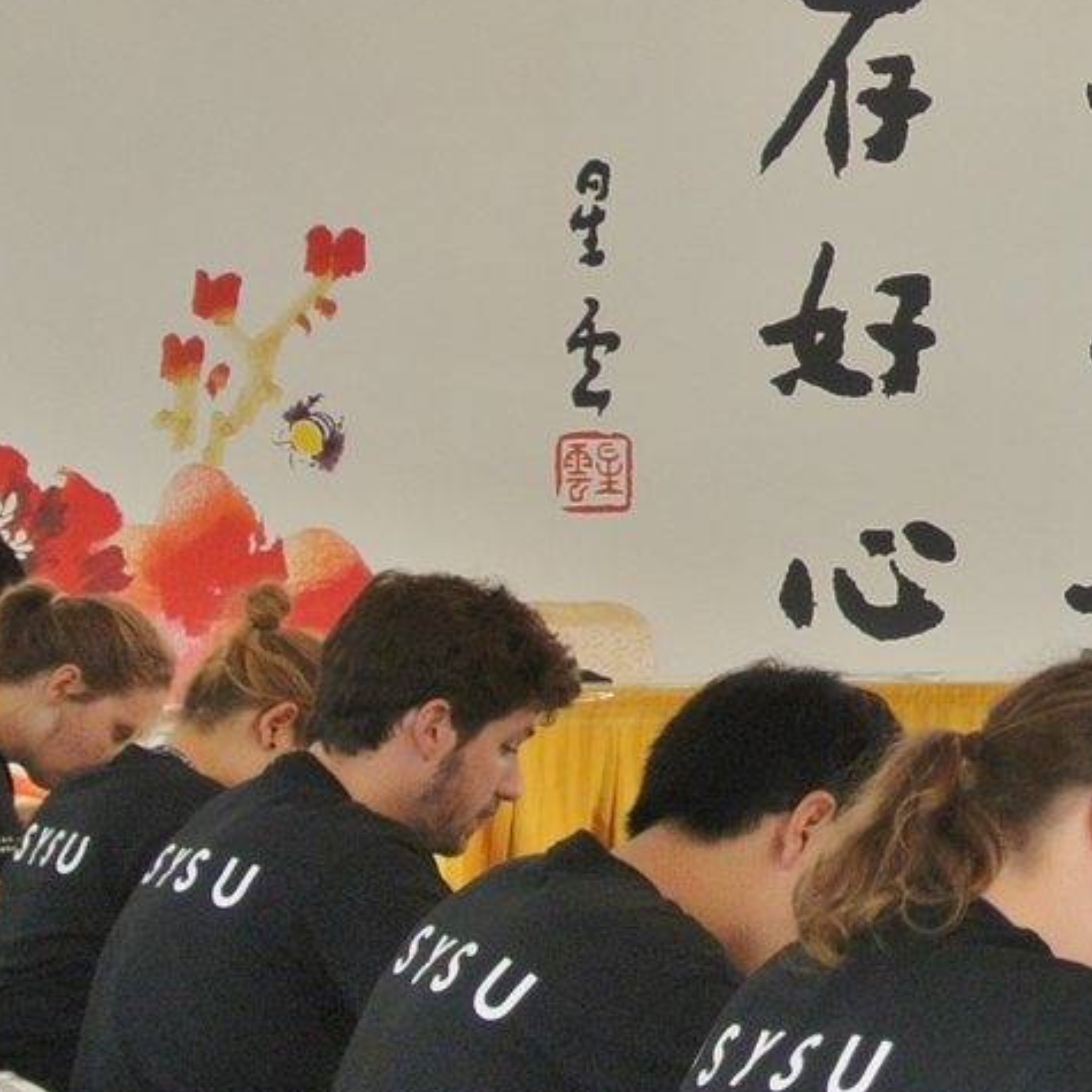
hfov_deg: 14.1
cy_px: 507
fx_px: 4176
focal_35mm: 117
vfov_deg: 14.9
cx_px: 1556
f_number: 3.8
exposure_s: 1/80
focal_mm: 12.7
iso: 200
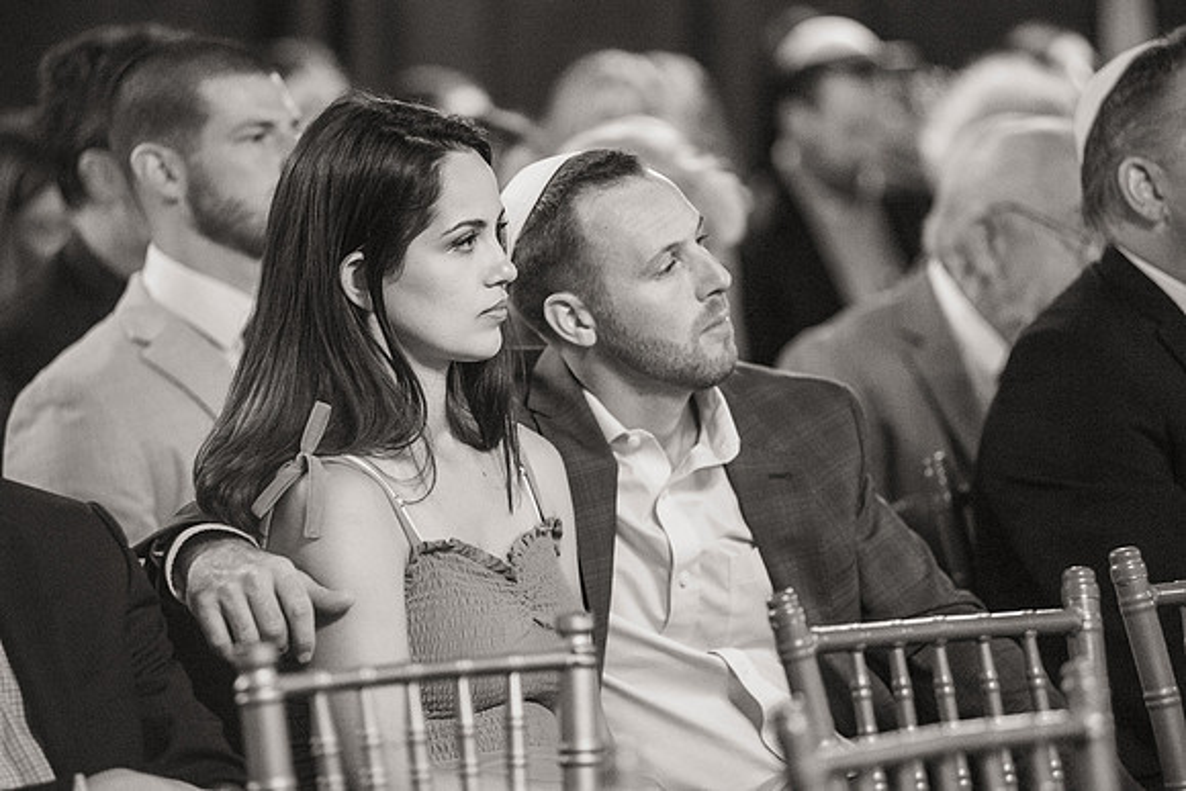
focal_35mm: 185
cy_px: 396
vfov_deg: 7.4
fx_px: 6096
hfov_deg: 11.1
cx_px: 593
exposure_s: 1/100
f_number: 3.2
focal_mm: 185
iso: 11400
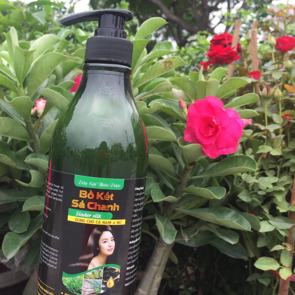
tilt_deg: -6.9
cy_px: 166
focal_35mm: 42
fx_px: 405
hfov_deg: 39.5
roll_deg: -5.2
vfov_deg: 40.0
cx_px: 95
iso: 32
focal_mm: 4.15
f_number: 2.2
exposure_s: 1/273
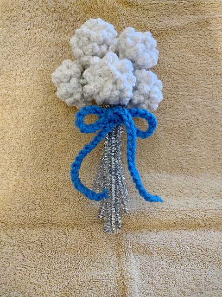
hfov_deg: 51.3
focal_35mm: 27
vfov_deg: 65.4
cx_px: 111
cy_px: 148
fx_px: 231
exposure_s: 1/24
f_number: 1.7
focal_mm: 4.71
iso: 966
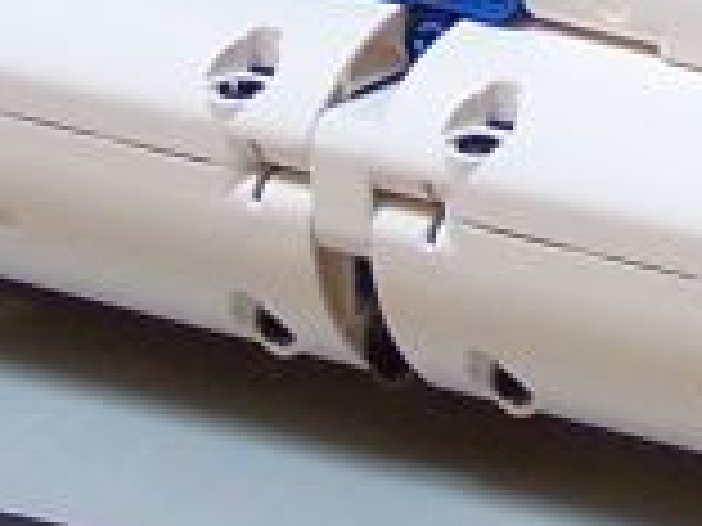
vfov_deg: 3.0
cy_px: -445
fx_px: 9978
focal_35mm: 492
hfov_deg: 4.0
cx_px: 824
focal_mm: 12.4
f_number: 3.2
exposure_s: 1/10
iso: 80
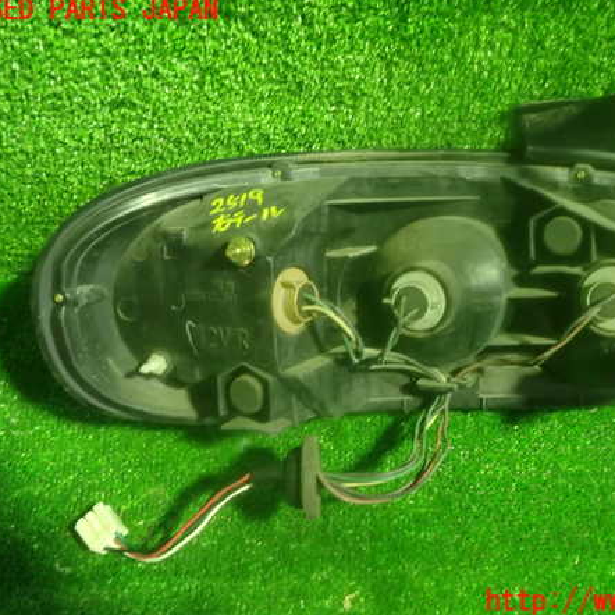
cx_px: 383
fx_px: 724
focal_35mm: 36
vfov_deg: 46.0
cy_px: 306
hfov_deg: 45.7
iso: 640
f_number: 2.3
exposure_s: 1/30
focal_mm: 5.4
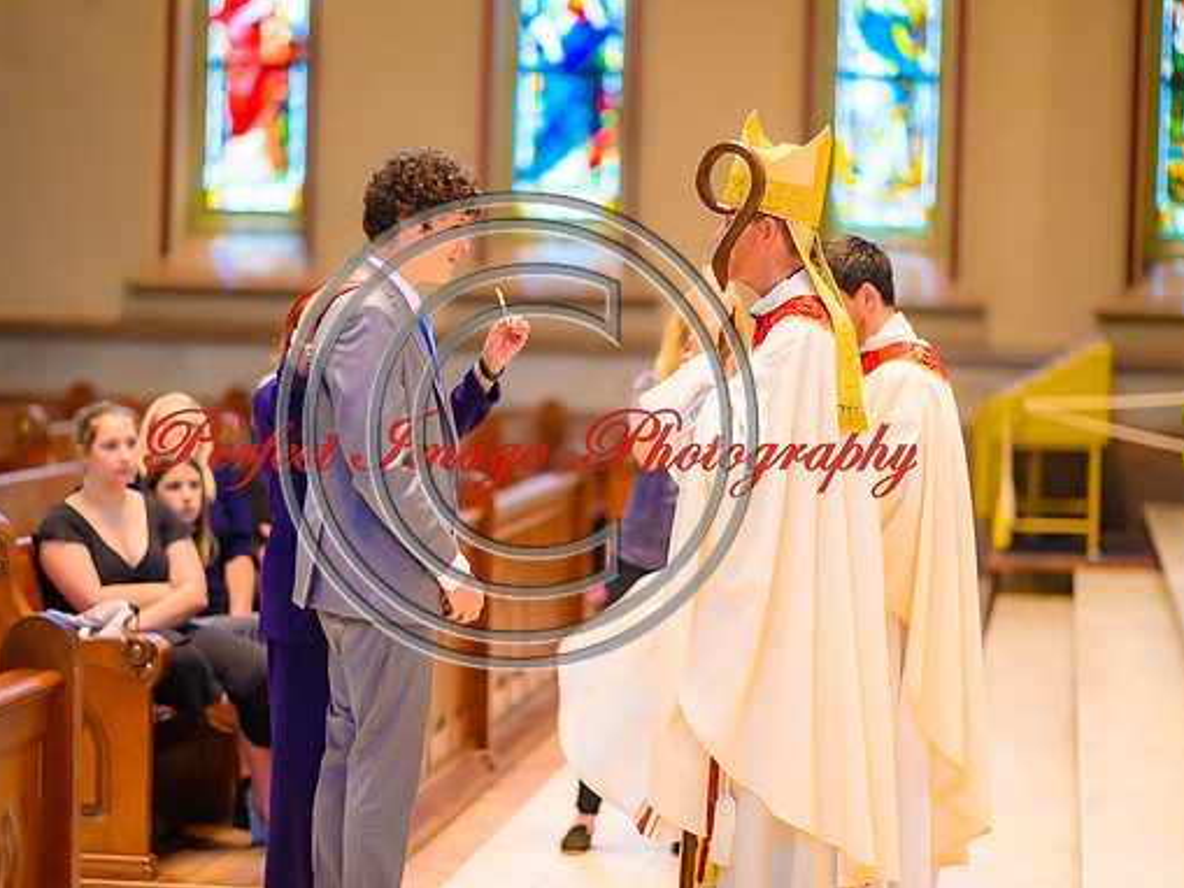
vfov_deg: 12.9
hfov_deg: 17.1
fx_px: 3934
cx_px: 516
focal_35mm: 115
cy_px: 447
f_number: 1.4
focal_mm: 105
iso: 900
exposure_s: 1/100
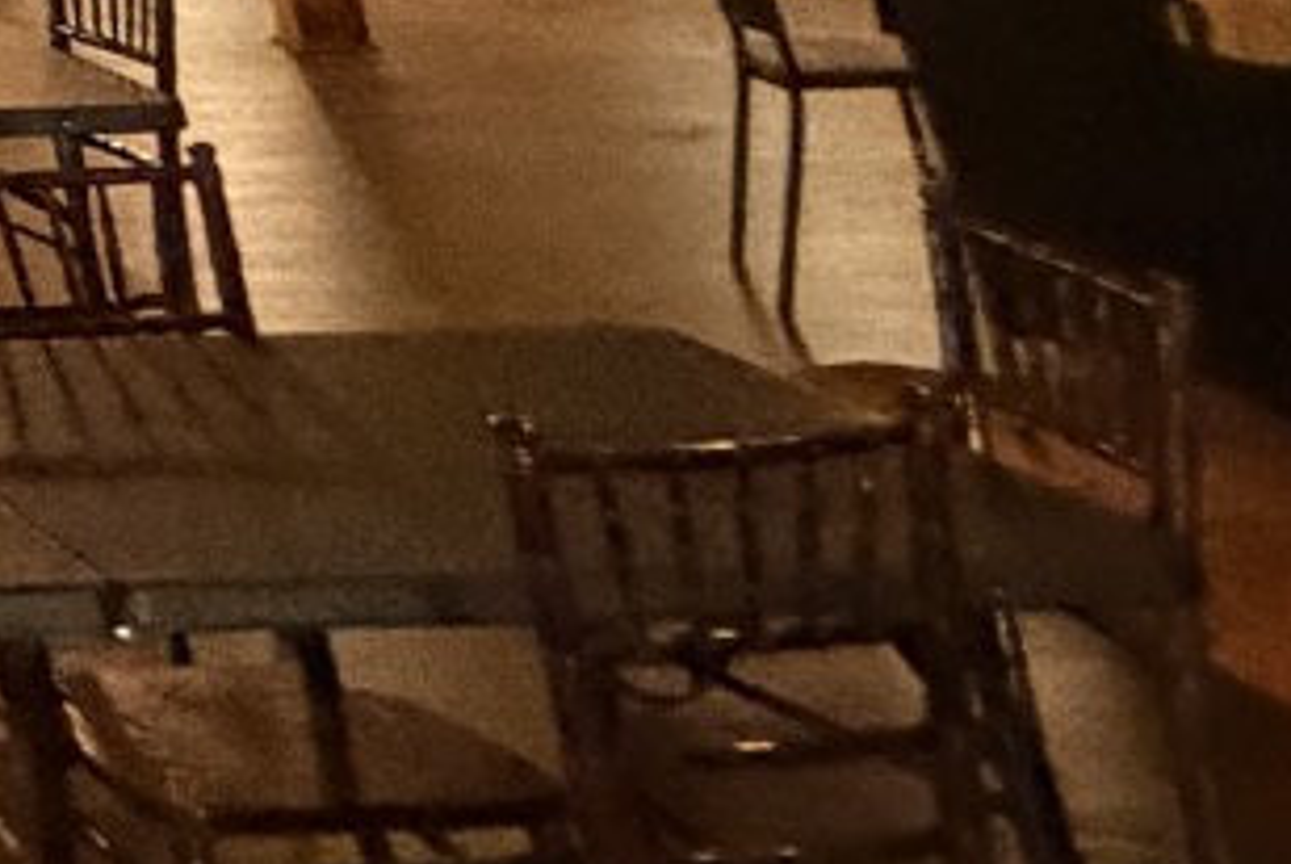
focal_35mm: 85
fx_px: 3051
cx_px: -1631
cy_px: -1384
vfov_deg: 12.0
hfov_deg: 15.6
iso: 1000
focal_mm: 2.22
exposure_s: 1/40
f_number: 2.2
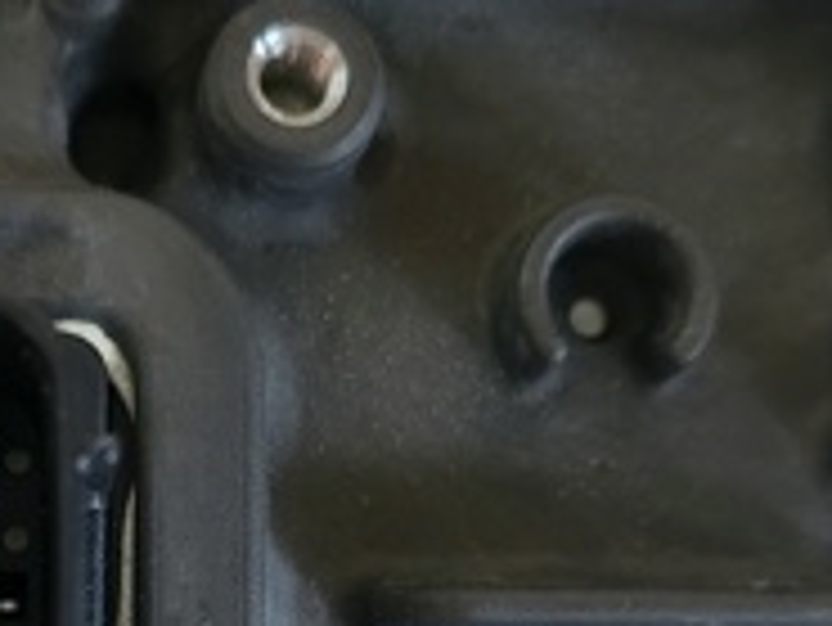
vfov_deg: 16.1
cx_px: 297
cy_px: 608
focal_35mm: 90
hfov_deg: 21.7
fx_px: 2165
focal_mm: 5.4
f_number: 1.8
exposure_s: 1/50
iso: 320
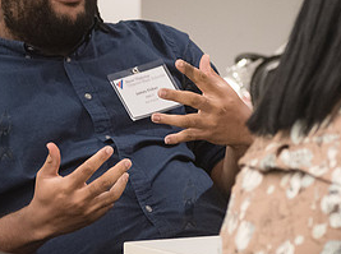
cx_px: 84
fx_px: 3420
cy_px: 112
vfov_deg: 4.3
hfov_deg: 5.7
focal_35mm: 348
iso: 2500
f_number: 4
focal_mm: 125
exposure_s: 1/250
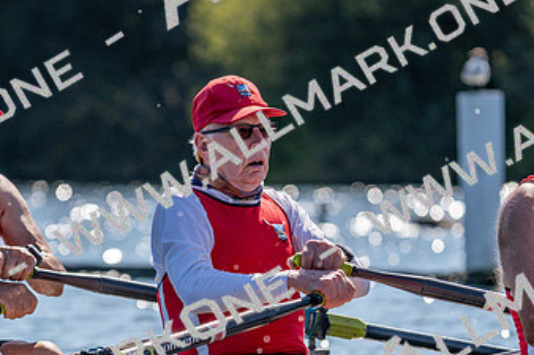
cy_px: 261
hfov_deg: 4.2
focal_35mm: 491
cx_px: 248
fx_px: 7279
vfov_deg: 2.8
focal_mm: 286
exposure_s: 1/1600
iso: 250
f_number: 5.6
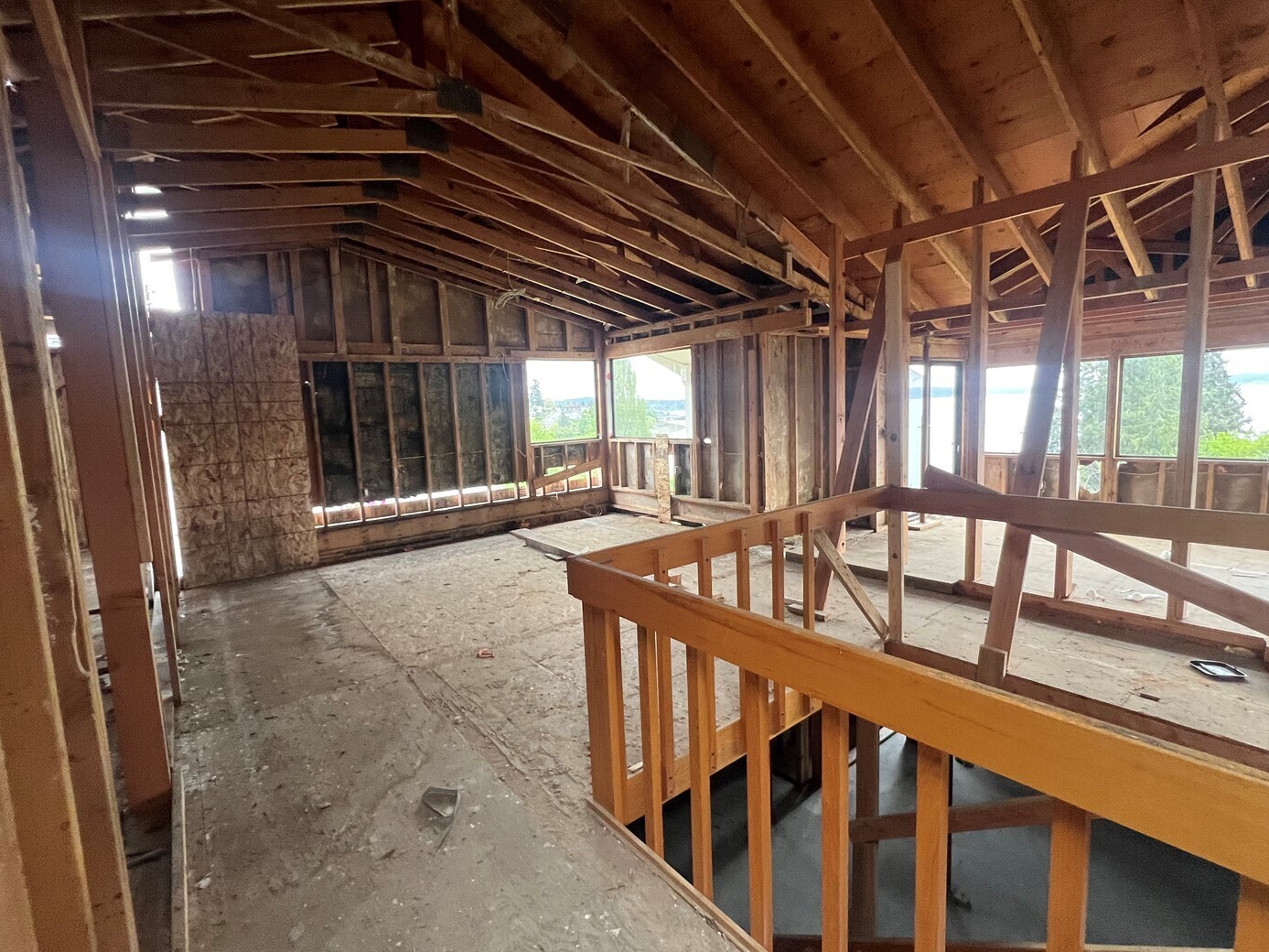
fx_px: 550
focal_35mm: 15
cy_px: 471
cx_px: 637
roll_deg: +2.9
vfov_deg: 81.7
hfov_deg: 98.2
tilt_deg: -5.8
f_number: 1.8
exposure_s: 1/90
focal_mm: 1.57
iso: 250
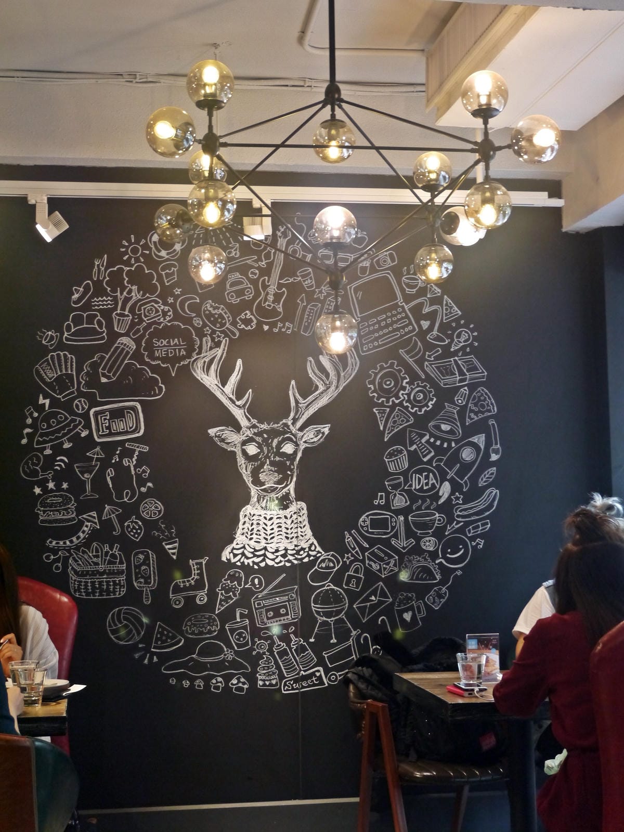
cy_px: 416
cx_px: 312
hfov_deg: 27.0
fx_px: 1298
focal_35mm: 54
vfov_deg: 35.5
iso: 1000
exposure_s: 1/60
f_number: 5.2
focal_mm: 27
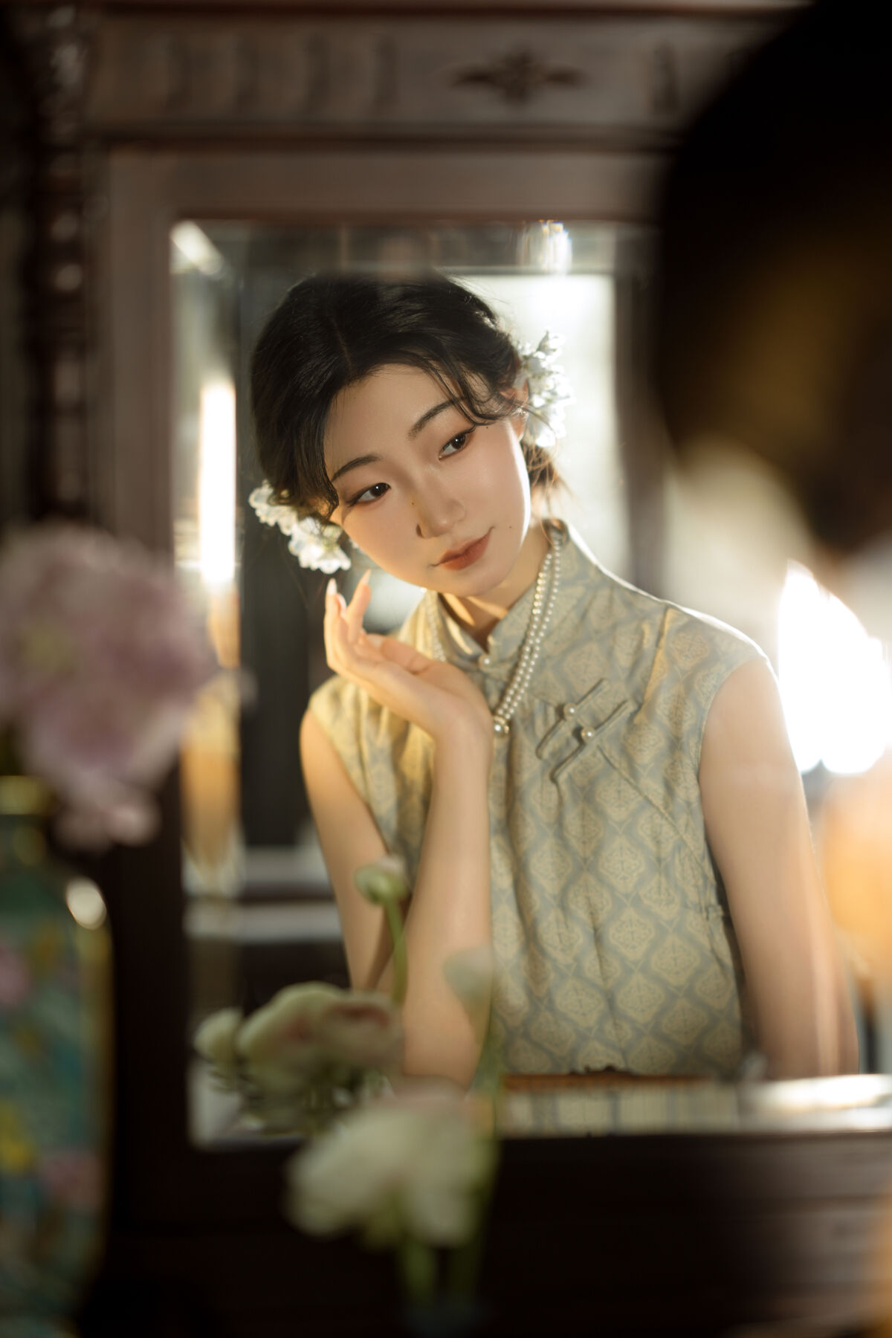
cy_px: 669
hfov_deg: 16.1
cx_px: 446
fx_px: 3159
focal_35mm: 85
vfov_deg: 23.9
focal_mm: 85
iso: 125
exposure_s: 1/100
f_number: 1.6
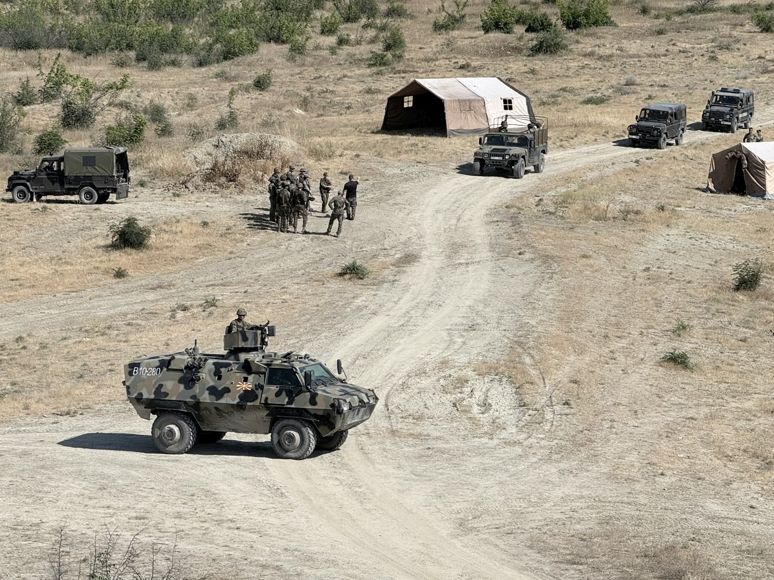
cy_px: 314
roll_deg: -1.5
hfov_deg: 12.7
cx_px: 415
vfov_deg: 9.6
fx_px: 3465
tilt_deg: -7.2
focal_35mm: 155
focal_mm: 15.66
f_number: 2.8
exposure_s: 1/2710
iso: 50
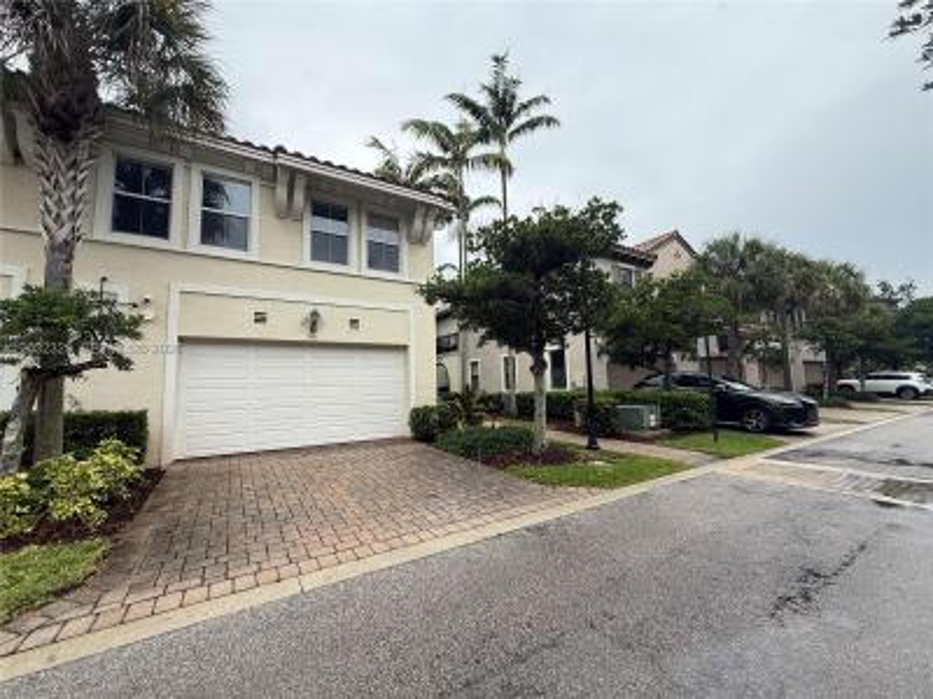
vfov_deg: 85.7
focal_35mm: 14
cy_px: 350
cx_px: 466
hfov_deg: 102.1
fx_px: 377
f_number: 2.2
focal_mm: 2.22
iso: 50
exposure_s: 1/726
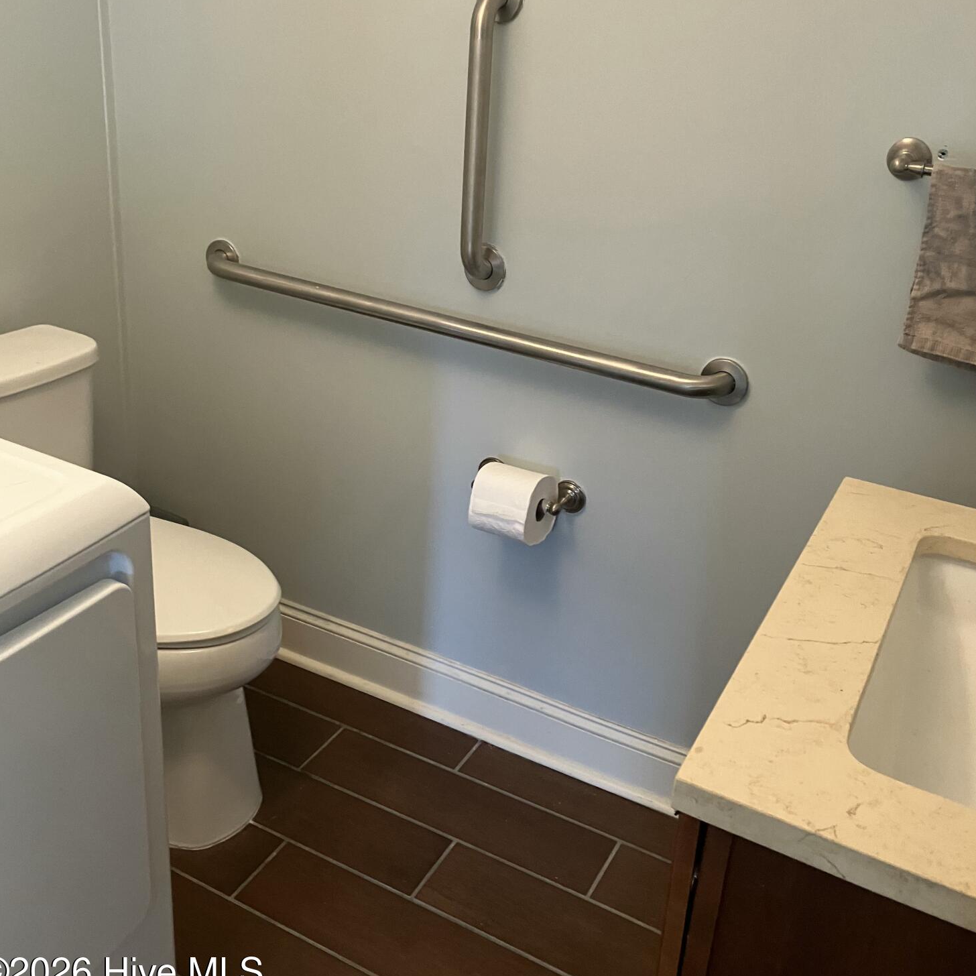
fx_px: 1085
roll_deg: -2.4
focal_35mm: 34
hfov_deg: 48.4
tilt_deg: -18.4
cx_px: 480
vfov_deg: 48.0
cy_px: 363
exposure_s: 1/60
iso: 200
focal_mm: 3.99
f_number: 1.8
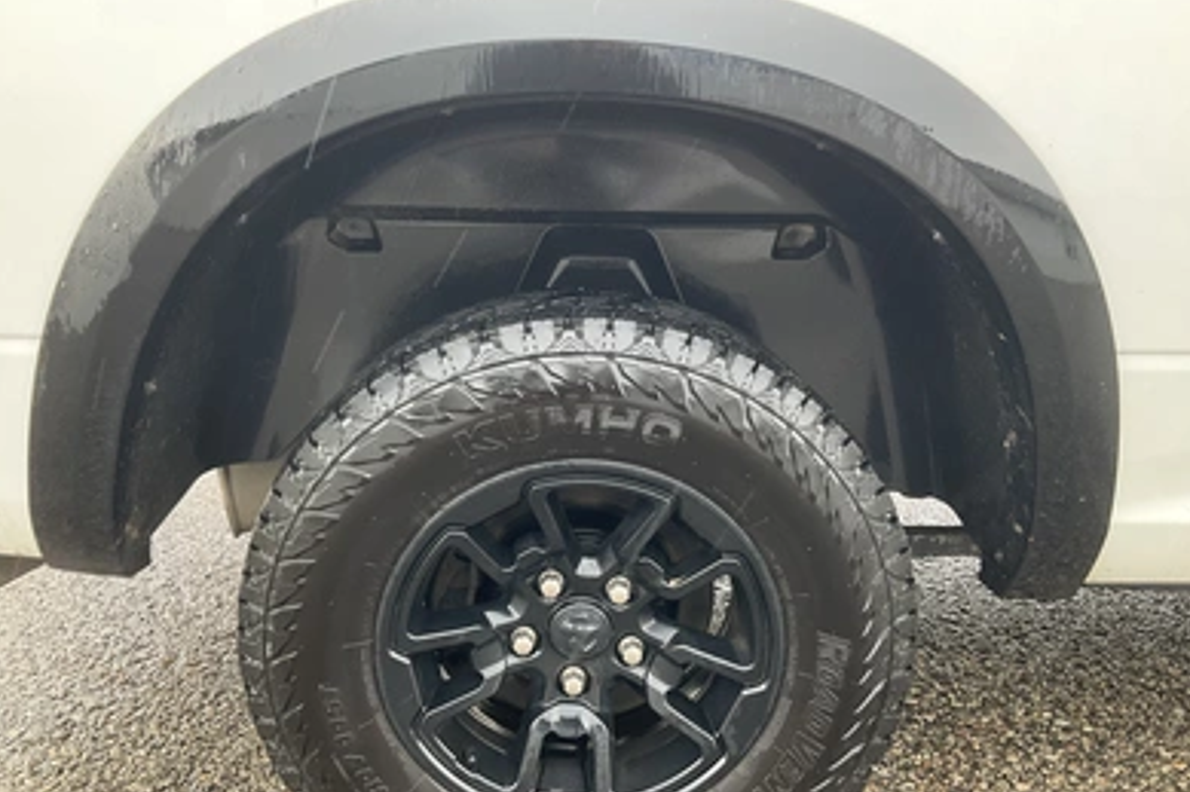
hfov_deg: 60.3
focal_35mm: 31
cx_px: 593
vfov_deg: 42.2
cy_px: 450
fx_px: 1024
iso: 125
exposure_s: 1/60
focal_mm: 3
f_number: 1.8
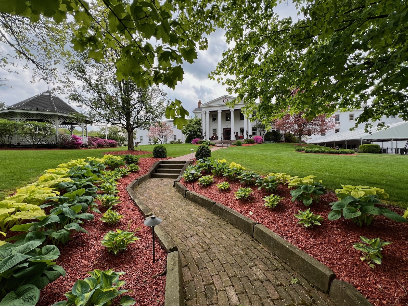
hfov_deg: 106.2
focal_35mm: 13
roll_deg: +1.0
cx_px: 204
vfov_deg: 89.9
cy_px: 153
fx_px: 153
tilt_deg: -2.4
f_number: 1.8
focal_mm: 1.57
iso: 32
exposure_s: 1/396
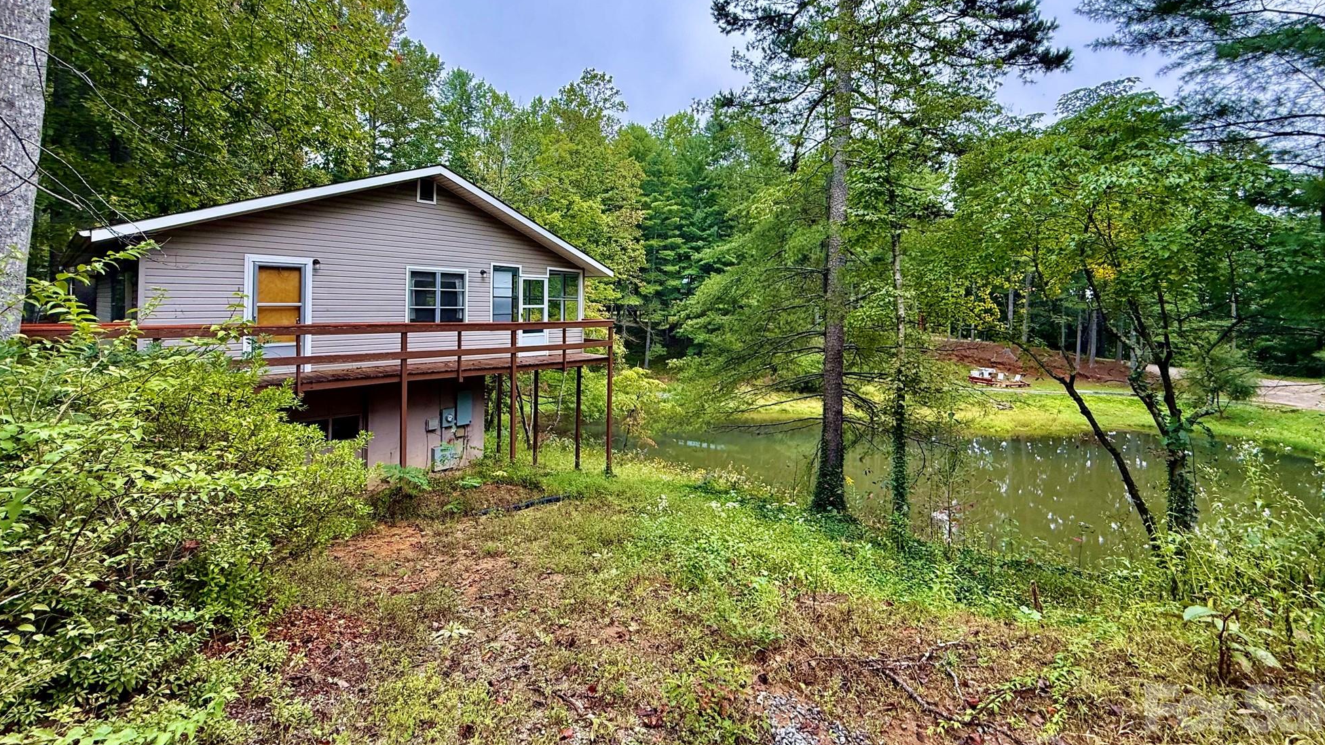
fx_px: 562
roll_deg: -0.8
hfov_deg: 99.4
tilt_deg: +0.4
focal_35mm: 16
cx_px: 667
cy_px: 297
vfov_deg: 66.4
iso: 64
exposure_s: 1/184
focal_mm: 2.22
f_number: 2.2
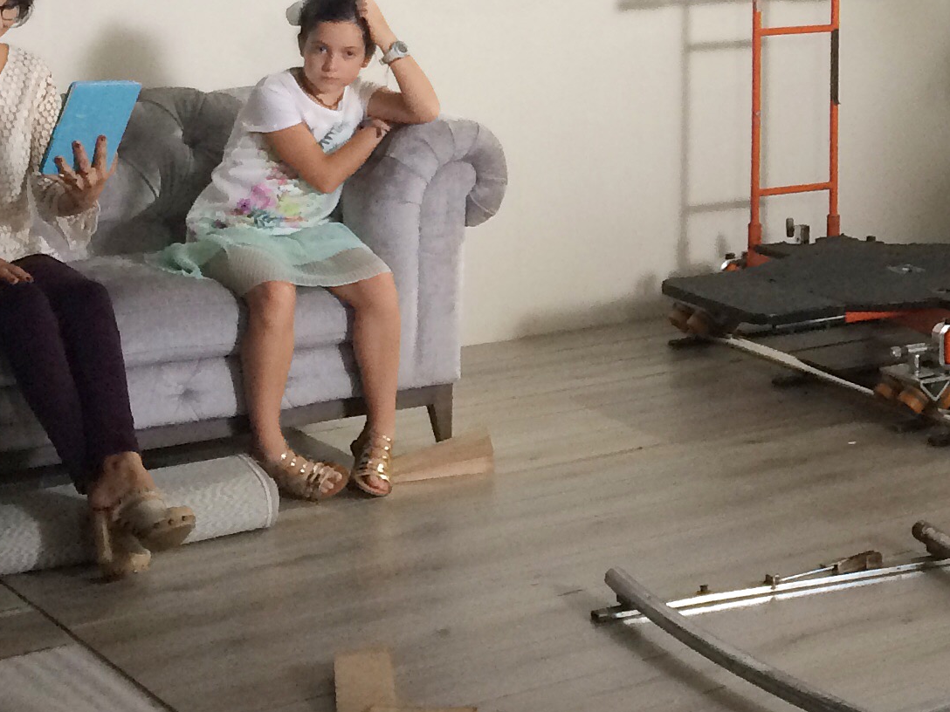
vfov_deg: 16.4
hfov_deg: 21.3
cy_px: -106
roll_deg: -0.2
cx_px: 1064
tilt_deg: -4.5
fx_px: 2388
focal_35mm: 87
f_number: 2.2
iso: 80
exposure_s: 1/30
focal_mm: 4.15
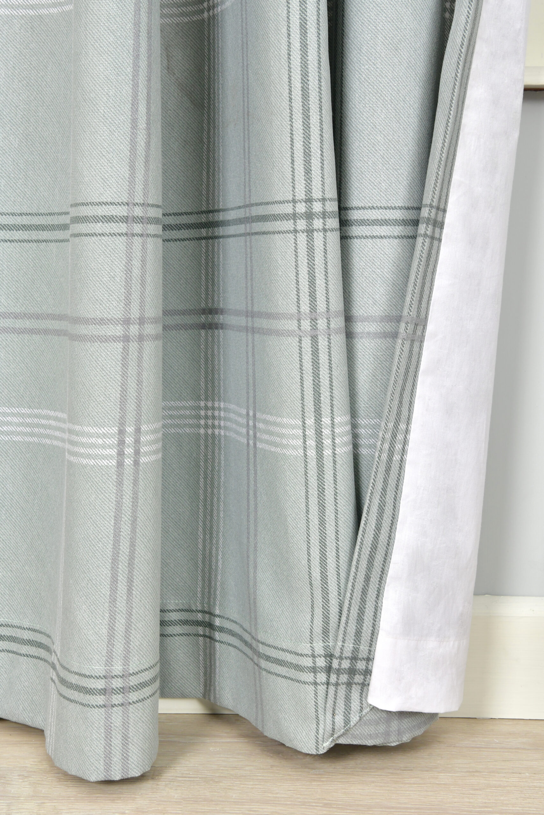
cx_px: 272
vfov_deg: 39.6
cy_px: 408
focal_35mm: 50
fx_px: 1133
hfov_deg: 27.0
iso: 640
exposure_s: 1/125
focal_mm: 50
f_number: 13
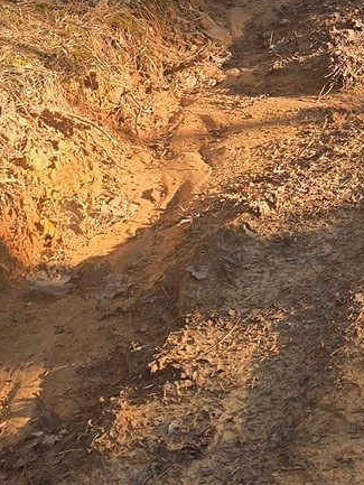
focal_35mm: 102
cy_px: -86
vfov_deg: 18.3
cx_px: 504
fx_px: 1429
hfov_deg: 13.8
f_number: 1.7
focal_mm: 6.3
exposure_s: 1/180
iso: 16
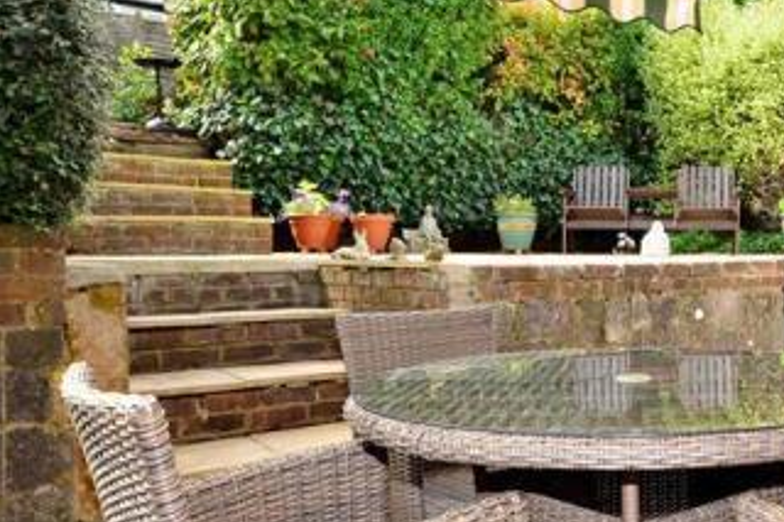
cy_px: 249
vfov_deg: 33.3
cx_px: 642
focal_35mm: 40
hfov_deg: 45.6
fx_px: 871
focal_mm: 13
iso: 200
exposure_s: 1/20
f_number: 11
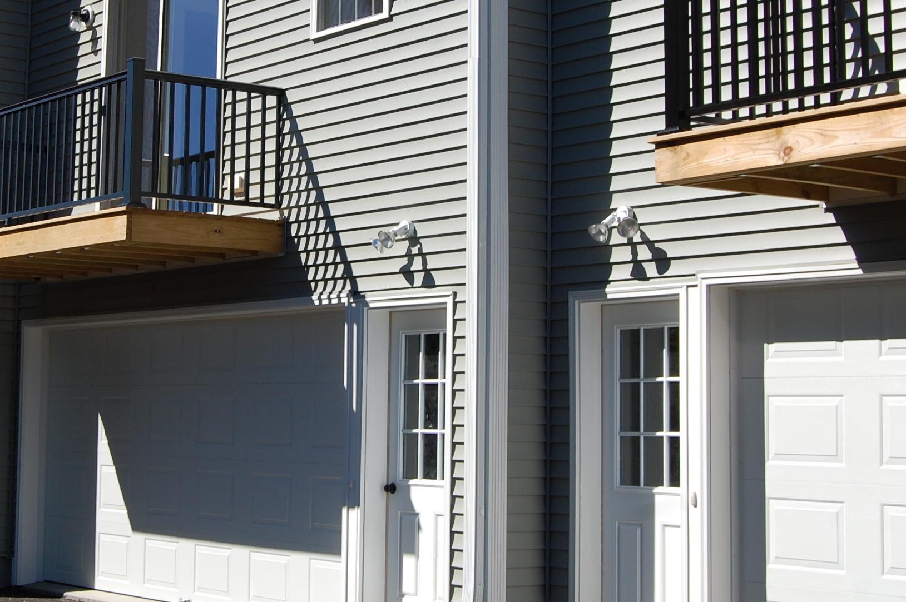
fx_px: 1810
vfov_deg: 18.8
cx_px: 306
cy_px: 197
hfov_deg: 27.9
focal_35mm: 72
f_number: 10
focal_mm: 26
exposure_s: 1/320
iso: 200
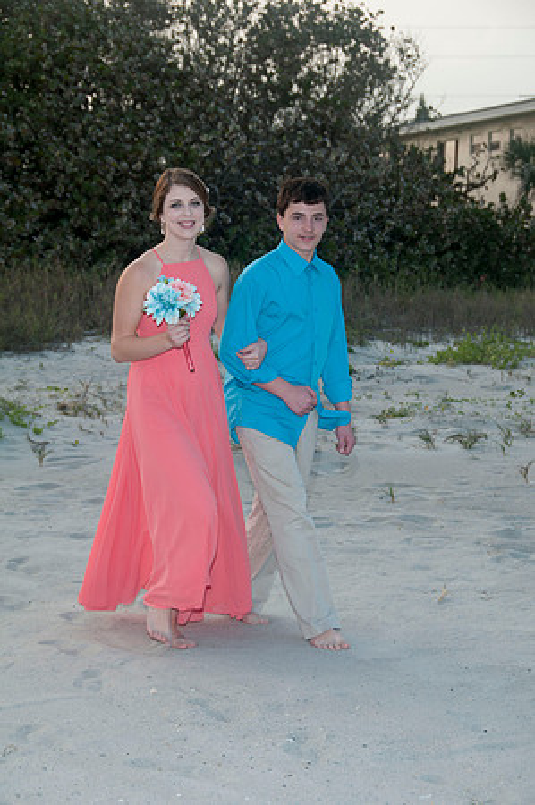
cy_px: 402
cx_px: 268
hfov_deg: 16.2
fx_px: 1877
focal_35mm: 84
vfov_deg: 24.2
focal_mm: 56
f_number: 7.1
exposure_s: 1/250
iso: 100
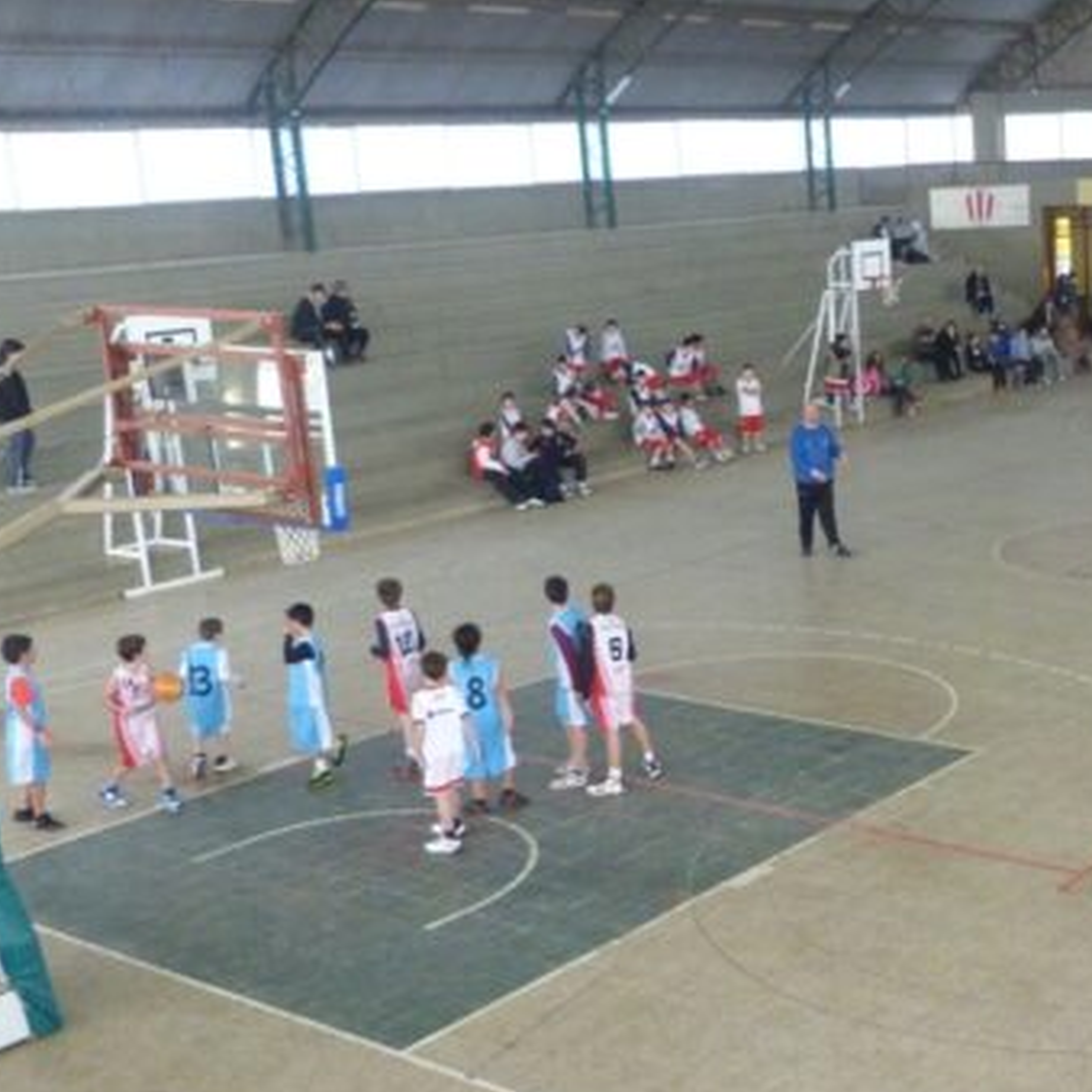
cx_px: 1082
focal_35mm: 50
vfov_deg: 34.0
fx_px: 1785
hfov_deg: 31.5
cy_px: 612
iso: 400
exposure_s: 1/60
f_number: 2.8
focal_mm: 4.5
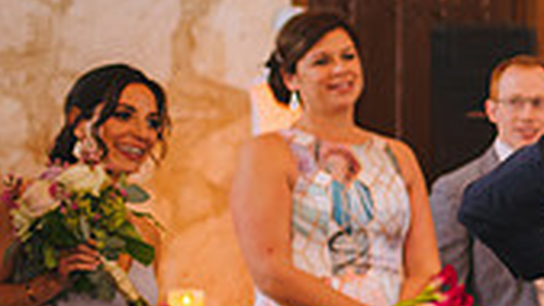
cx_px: 1063
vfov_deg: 8.0
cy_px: 242
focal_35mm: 152
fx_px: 2192
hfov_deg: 12.5
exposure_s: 1/200
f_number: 2
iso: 1250
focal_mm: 35
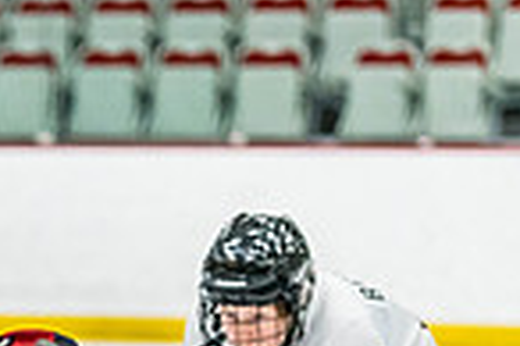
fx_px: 6738
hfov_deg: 4.4
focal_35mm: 467
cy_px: 665
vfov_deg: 2.9
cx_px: -335
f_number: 2.8
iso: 2500
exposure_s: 1/640
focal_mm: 112
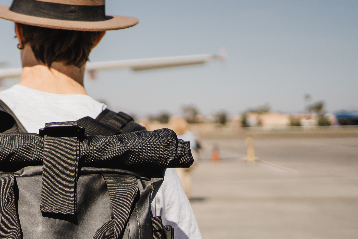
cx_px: -83
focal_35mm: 88
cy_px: 173
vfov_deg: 15.5
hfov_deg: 21.3
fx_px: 875
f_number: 2
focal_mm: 35
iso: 200
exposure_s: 1/8000
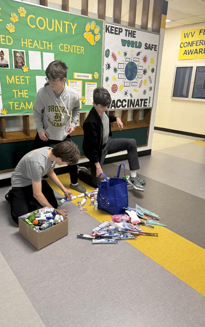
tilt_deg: -13.5
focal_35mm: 26
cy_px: 163
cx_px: 96
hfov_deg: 47.6
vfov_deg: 70.4
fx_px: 232
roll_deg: -1.1
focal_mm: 6.76
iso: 125
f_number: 1.78
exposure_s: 1/60
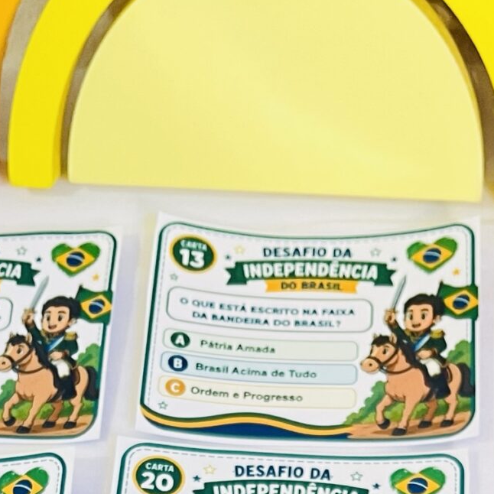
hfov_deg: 19.1
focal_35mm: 91
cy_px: 862
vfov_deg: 16.3
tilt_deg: -62.9
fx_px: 1469
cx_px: 272
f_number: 1.6
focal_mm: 5.1
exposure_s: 1/60
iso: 160
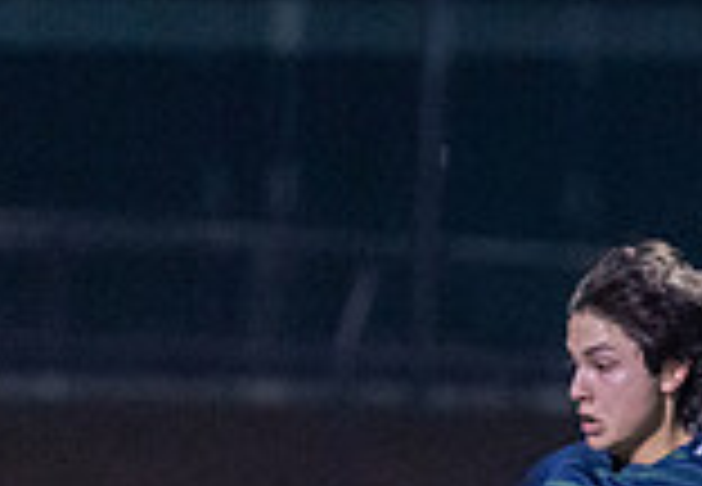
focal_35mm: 1109
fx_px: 21883
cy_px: 799
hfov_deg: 1.8
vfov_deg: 1.3
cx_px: 634
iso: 3200
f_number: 2.8
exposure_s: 1/1000
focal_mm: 200
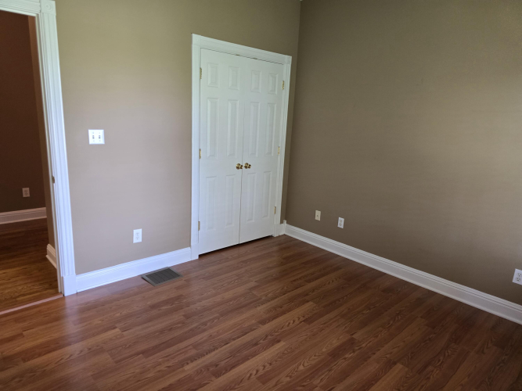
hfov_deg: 73.9
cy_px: 196
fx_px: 347
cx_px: 261
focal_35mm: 23
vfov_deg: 58.9
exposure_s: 1/120
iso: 500
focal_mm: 6.3
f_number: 1.7
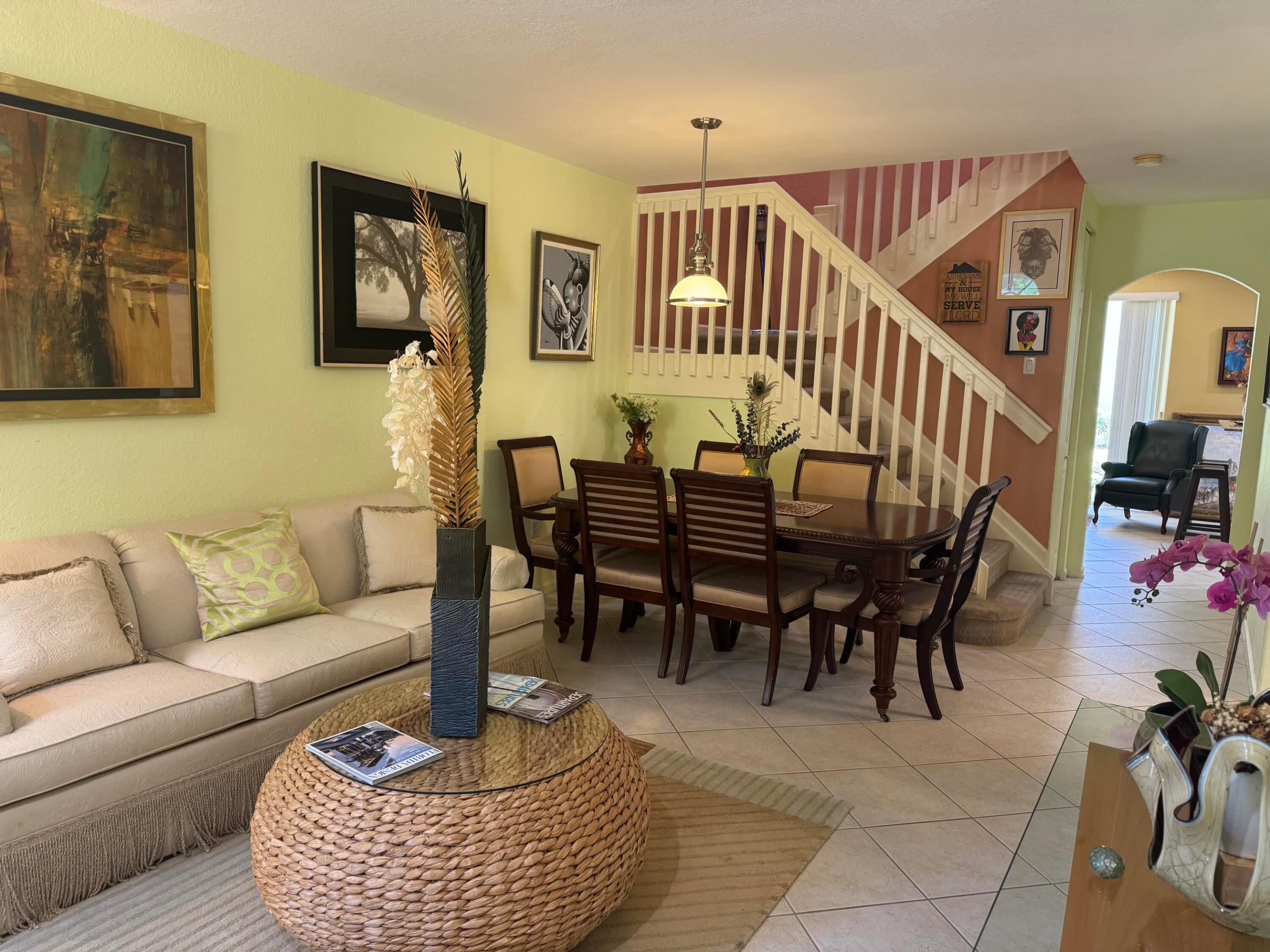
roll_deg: -1.3
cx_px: 635
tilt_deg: -8.2
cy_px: 476
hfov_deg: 71.6
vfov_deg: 56.8
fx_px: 881
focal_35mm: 24
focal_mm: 6.76
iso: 200
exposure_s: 1/60
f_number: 1.78
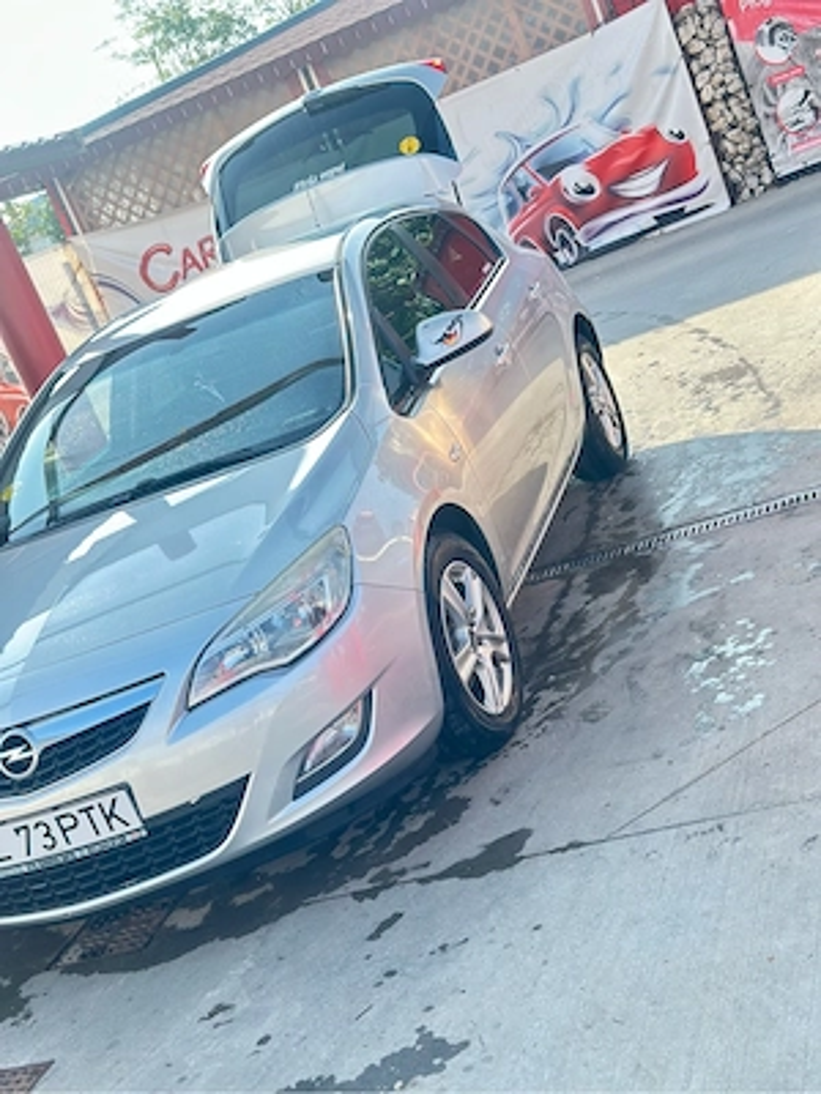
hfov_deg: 30.3
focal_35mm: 48
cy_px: 547
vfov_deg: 39.7
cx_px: 410
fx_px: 1518
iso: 80
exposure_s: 1/444
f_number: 1.78
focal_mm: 6.86
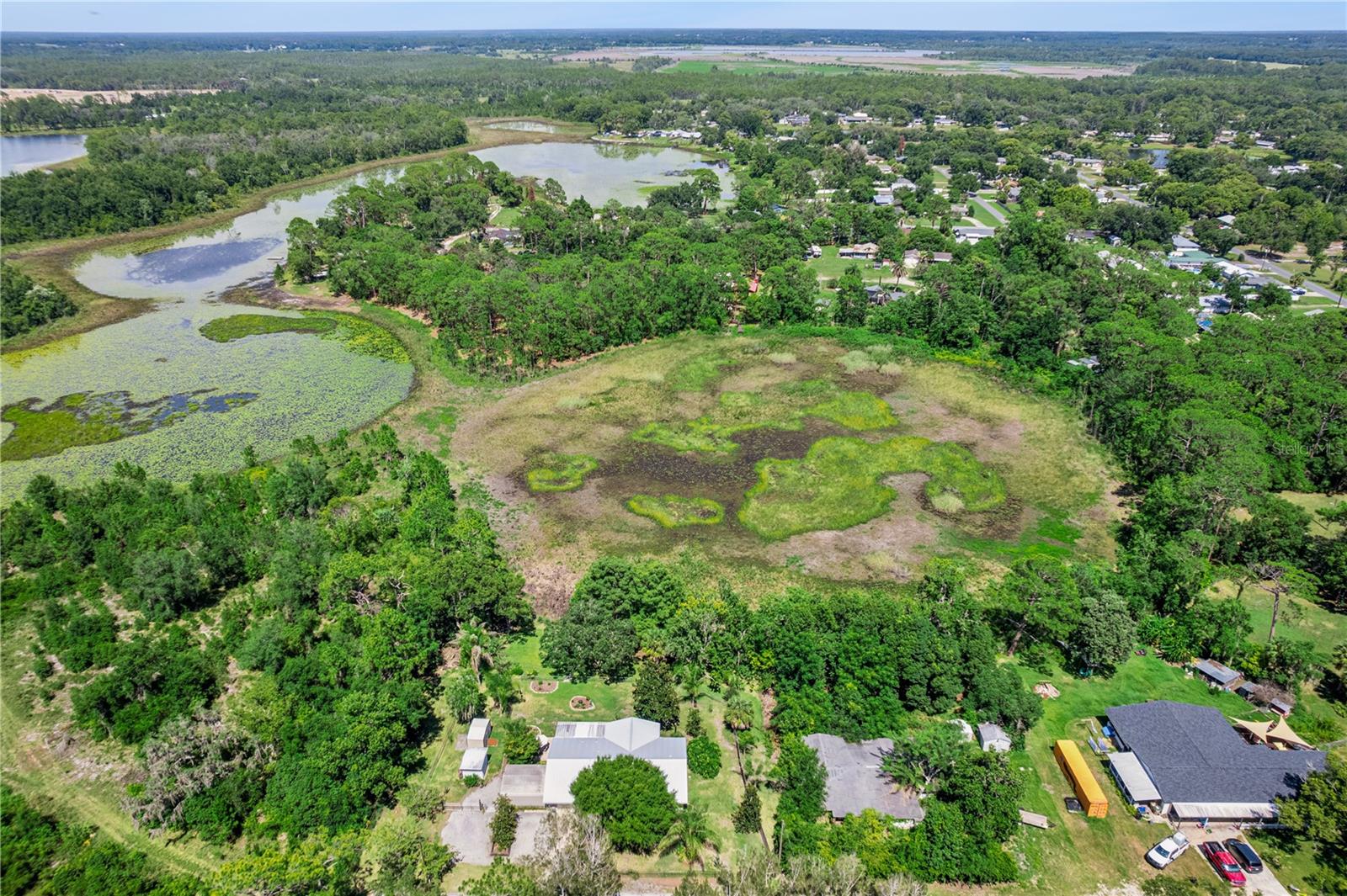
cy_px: 448
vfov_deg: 57.2
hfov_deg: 78.6
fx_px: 823
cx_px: 674
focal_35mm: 22
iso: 100
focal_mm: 8.4
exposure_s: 1/1500
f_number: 2.8
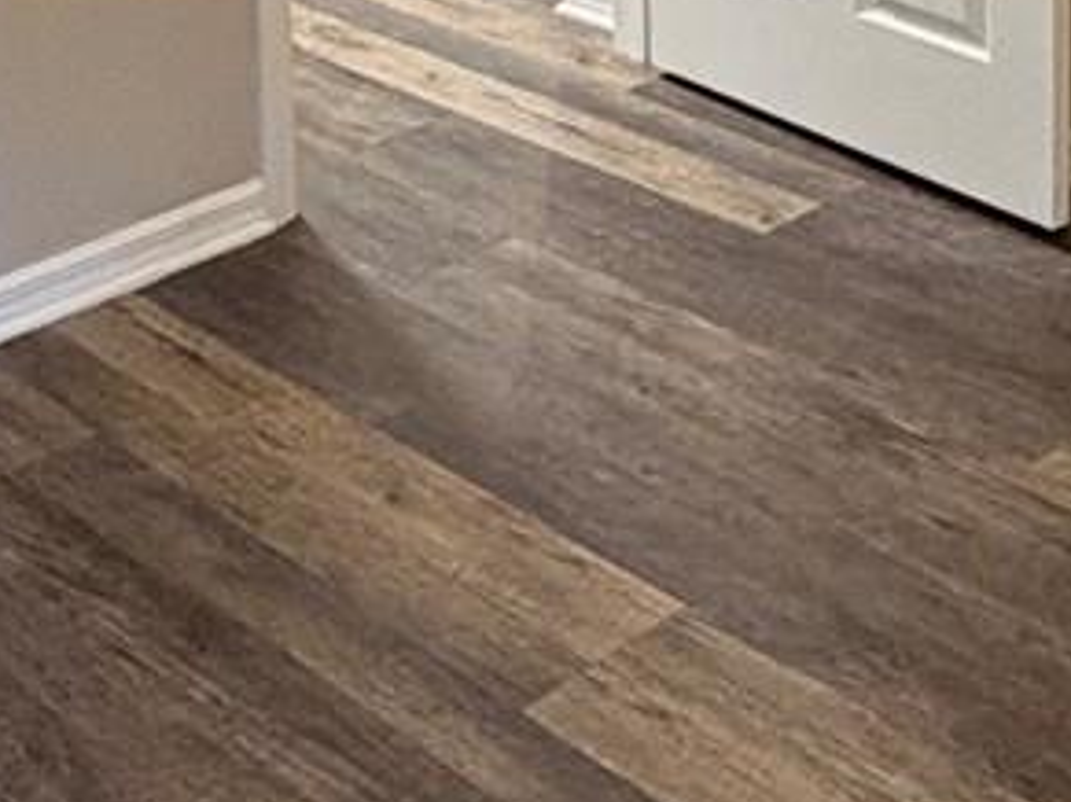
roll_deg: +1.5
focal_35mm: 77
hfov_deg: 25.1
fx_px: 2381
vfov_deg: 16.6
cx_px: 305
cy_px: -556
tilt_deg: -6.3
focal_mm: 2.22
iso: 400
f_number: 2.2
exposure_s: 1/60
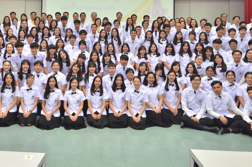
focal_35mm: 34
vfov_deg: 37.3
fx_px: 237
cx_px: 105
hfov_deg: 55.8
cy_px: 31
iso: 1600
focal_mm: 13
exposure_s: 1/60
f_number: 7.1
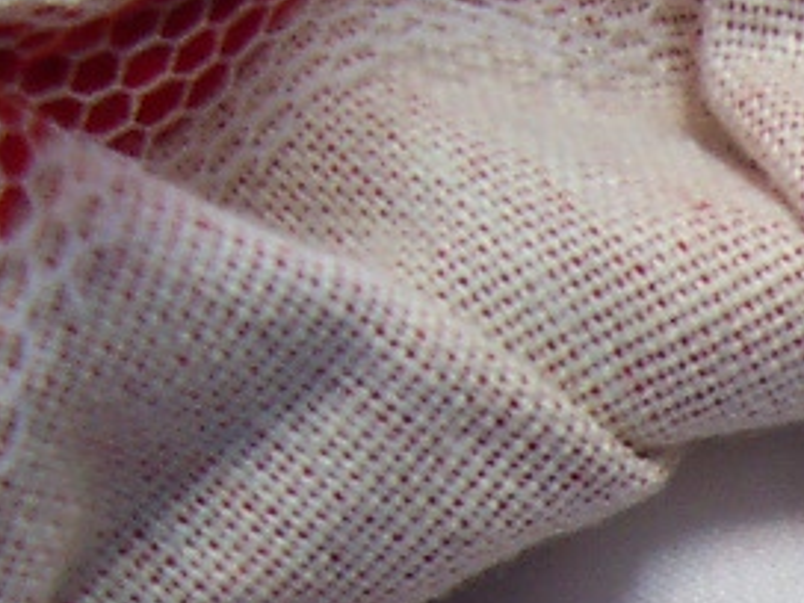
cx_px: 1646
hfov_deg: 11.0
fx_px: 3786
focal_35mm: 163
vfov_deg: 8.6
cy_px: 1212
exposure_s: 1/30
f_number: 2.8
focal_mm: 5.6
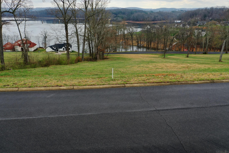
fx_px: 178
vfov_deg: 46.4
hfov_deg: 65.5
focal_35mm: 28
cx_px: 114
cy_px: 76
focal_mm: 10.26
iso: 100
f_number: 3.5
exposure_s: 1/80
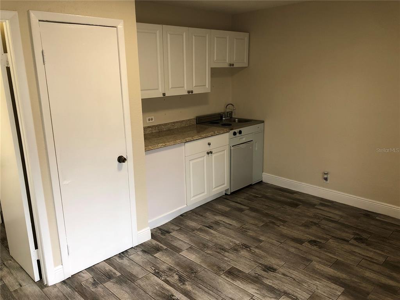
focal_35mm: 28
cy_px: 150
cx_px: 200
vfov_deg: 49.7
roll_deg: +1.1
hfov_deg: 63.4
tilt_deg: -13.4
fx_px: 324
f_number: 1.8
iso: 32
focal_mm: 3.99
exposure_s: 1/30
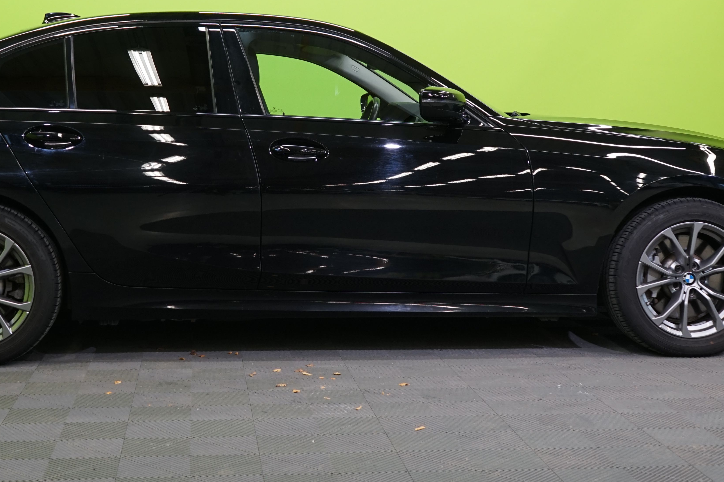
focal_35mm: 60
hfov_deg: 33.3
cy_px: 149
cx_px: 277
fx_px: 1207
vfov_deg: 22.5
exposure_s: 1/30
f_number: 5.6
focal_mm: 33
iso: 640
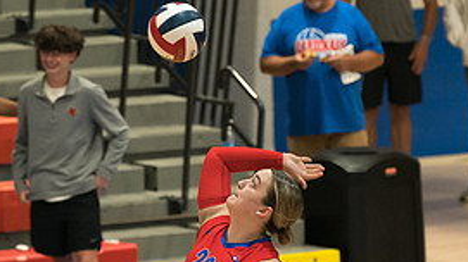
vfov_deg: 2.8
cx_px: 222
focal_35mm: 427
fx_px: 5295
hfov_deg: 5.1
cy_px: 300
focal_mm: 133
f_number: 2.8
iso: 3200
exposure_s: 1/1000
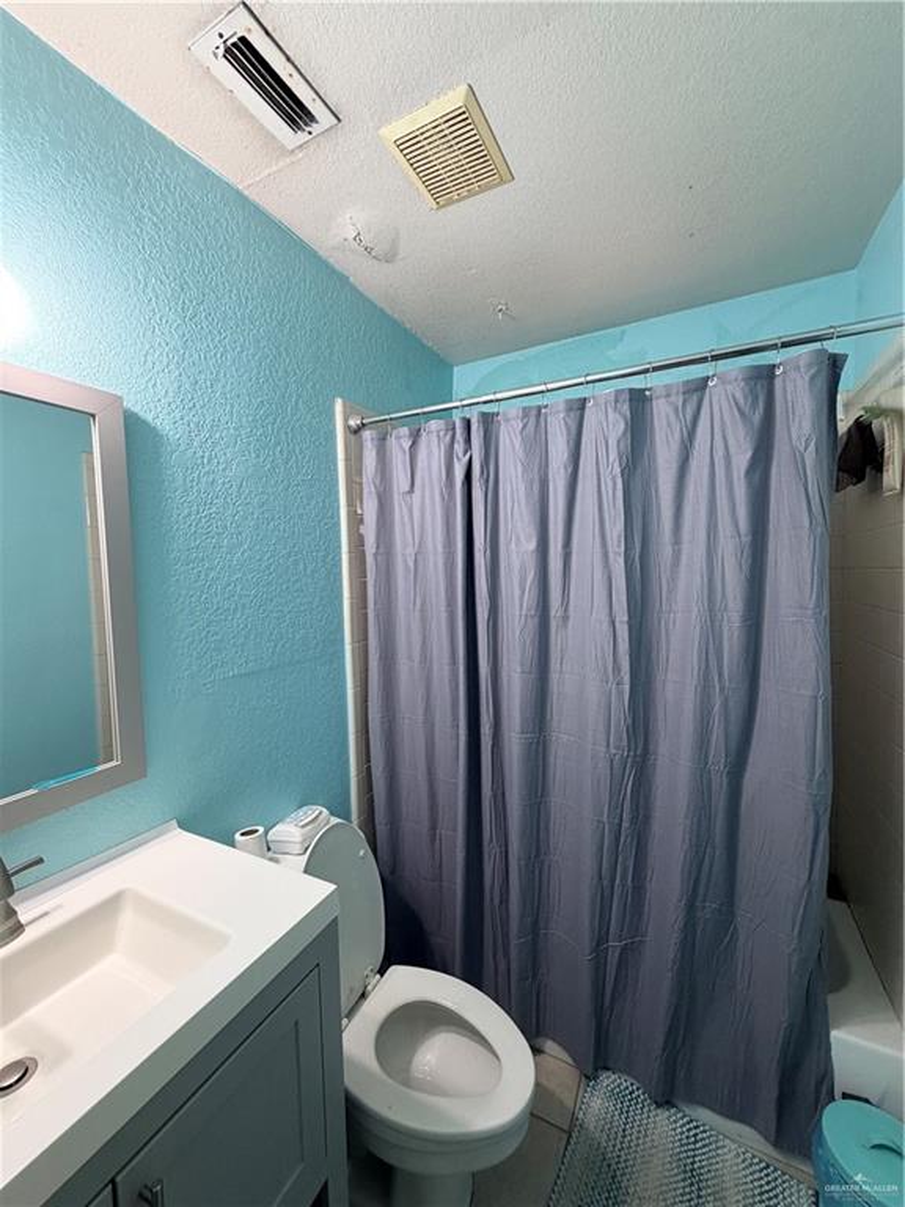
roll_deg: +1.5
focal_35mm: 14
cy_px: 604
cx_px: 452
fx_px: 488
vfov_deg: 102.1
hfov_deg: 85.7
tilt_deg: -3.2
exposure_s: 1/120
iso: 250
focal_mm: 2.22
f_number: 2.2
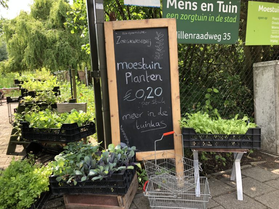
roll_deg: +3.7
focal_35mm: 28
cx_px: 140
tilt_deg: -8.4
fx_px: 226
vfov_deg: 49.7
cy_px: 104
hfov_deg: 63.4
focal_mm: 3.99
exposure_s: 1/184
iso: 20
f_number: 1.8
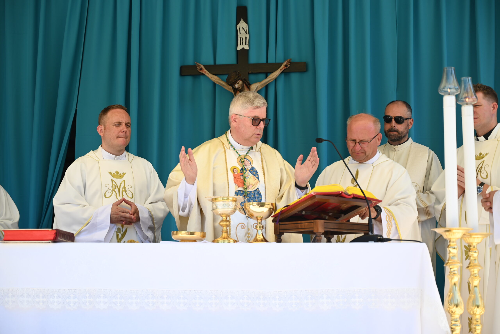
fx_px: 973
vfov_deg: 19.5
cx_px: 250
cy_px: 167
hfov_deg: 28.8
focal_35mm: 70
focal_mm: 70
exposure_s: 1/250
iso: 100
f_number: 4
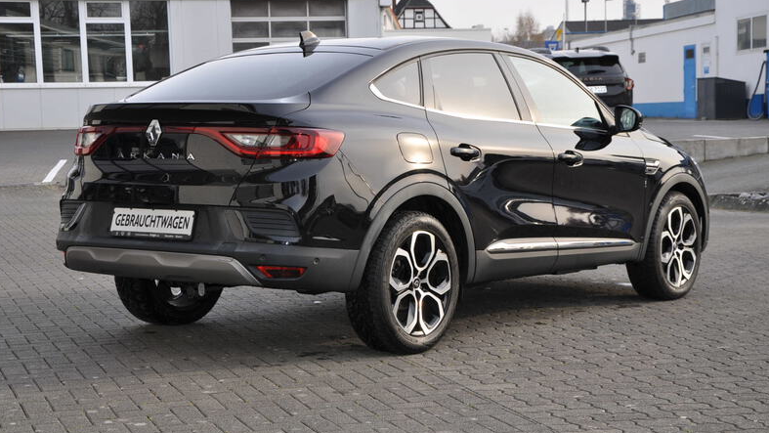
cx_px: 381
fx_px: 1366
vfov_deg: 18.0
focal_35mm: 67
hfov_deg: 31.4
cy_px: 191
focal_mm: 42
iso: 200
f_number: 6.3
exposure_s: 1/200
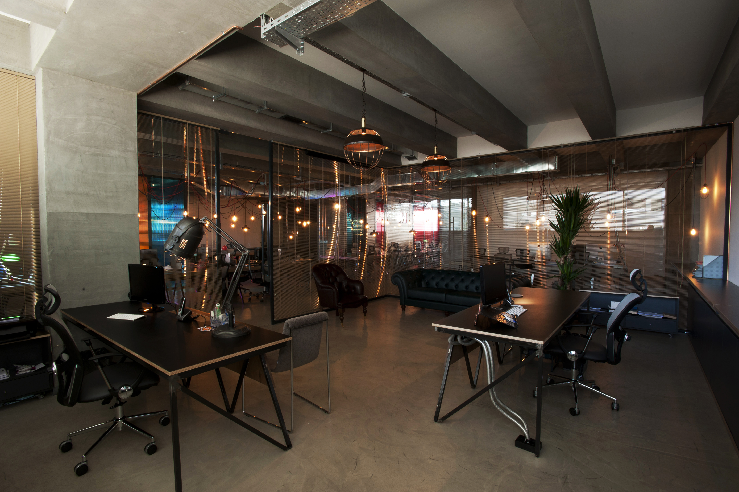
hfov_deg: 93.3
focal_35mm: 17
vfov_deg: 70.4
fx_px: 349
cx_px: 370
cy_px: 246
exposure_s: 2.5
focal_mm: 17
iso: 200
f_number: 20
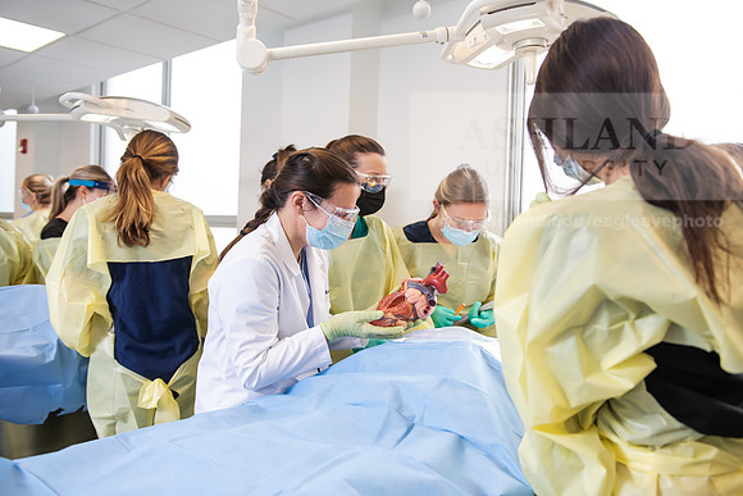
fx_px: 599
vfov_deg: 45.0
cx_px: 372
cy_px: 248
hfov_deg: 63.6
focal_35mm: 29
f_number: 3.5
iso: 500
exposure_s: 1/200
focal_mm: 29
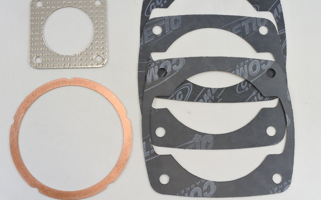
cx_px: 144
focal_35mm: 39
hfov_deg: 50.3
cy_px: 90
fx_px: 341
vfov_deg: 32.8
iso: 400
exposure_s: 1/200
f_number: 3.8
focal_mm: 12.3
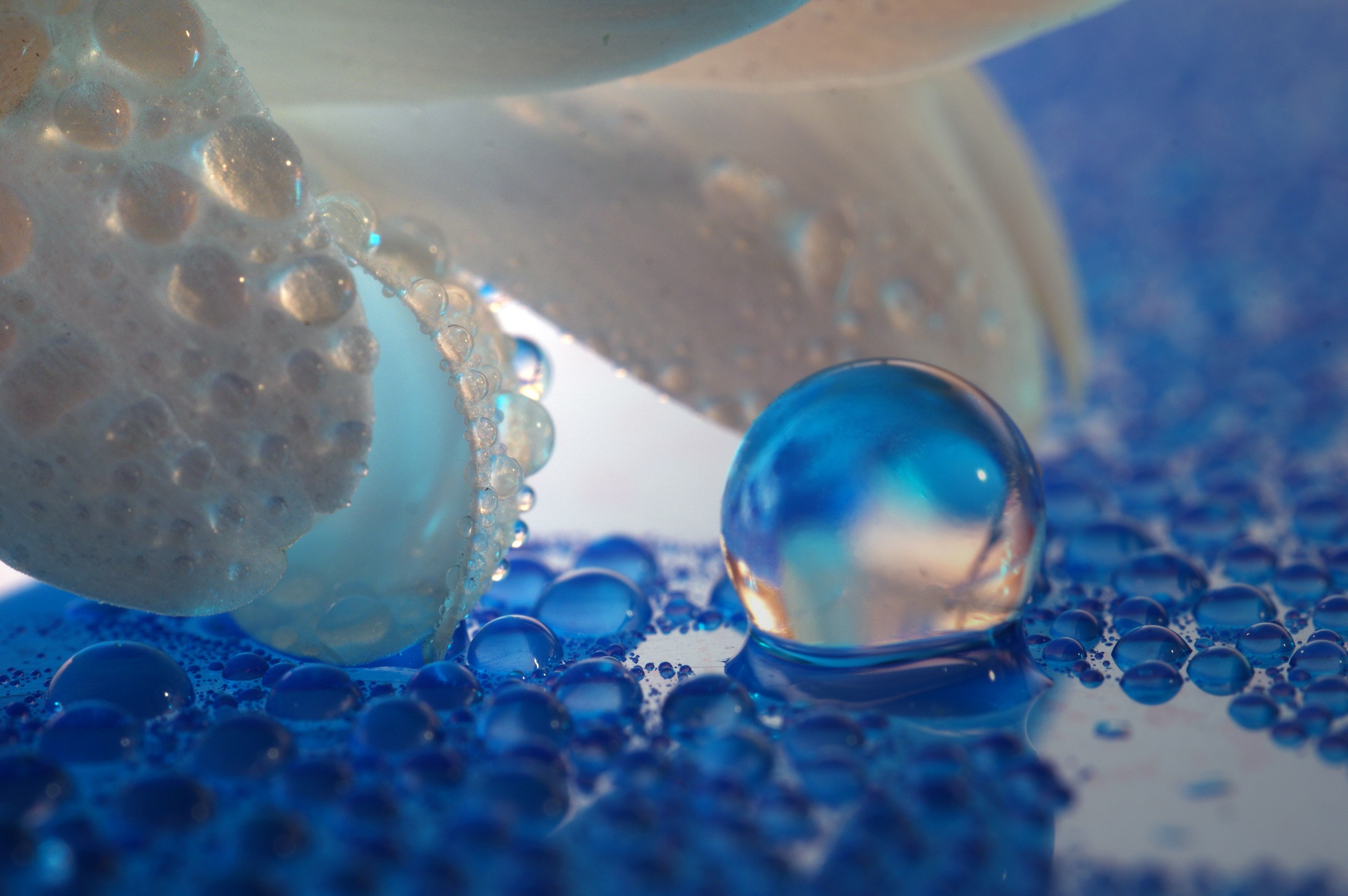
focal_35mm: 225
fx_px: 8417
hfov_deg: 9.2
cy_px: 448
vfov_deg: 6.1
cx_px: 674
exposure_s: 13
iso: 100
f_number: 14
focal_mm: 150
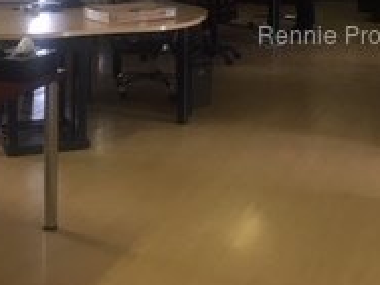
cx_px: 186
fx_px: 845
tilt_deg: -3.6
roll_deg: -0.8
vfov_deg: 18.1
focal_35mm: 77
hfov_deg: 25.3
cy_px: -66
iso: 80
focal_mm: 4.15
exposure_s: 1/33
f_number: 2.2
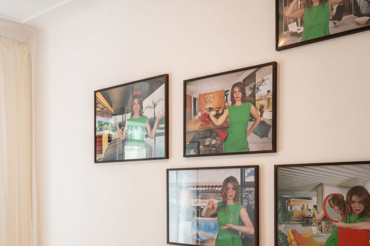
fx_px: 411
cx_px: 138
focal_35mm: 40
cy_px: 177
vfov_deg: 32.9
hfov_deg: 48.0
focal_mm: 24
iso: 450
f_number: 2.8
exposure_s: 1/125
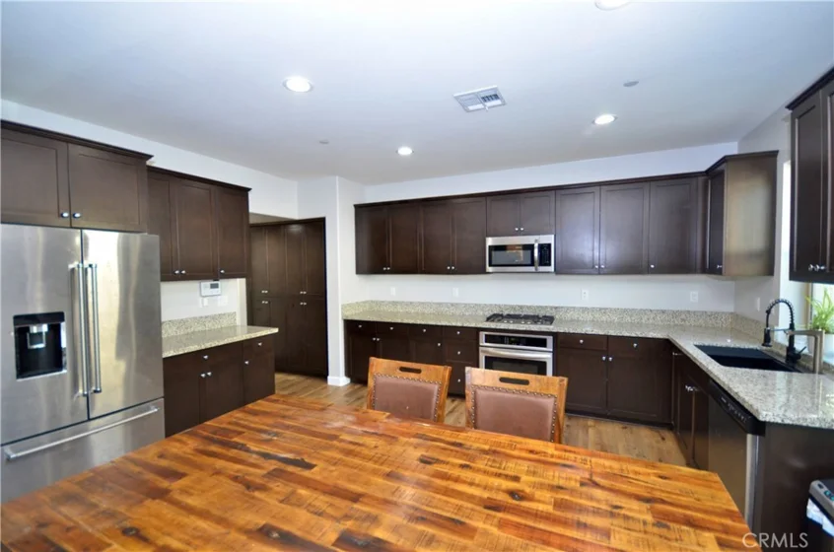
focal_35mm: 15
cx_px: 417
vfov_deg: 77.0
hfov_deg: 100.5
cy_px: 276
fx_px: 347
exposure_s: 1/60
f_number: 4
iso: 500
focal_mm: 10
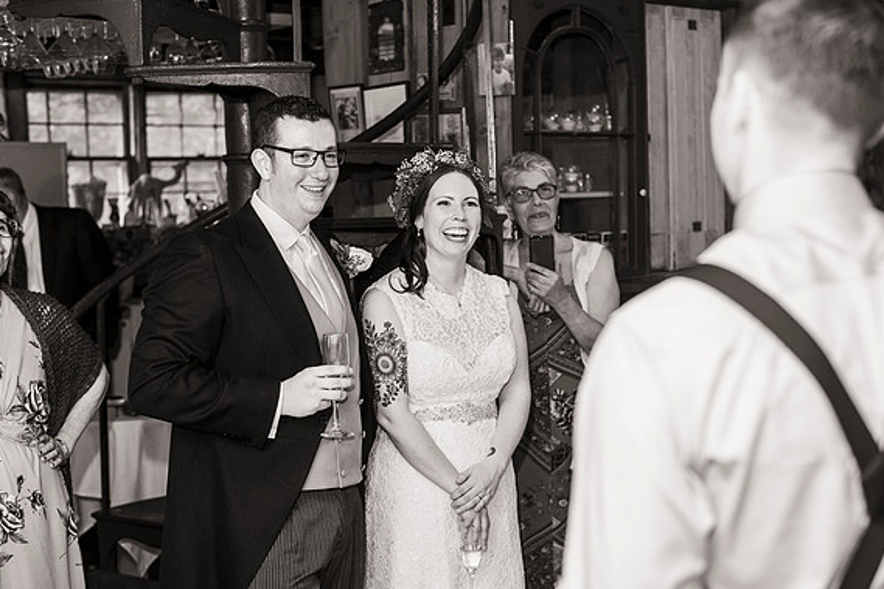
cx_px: 438
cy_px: 293
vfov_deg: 26.5
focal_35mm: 51
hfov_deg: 38.9
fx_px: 1252
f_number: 3.2
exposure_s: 1/100
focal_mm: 50
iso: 500
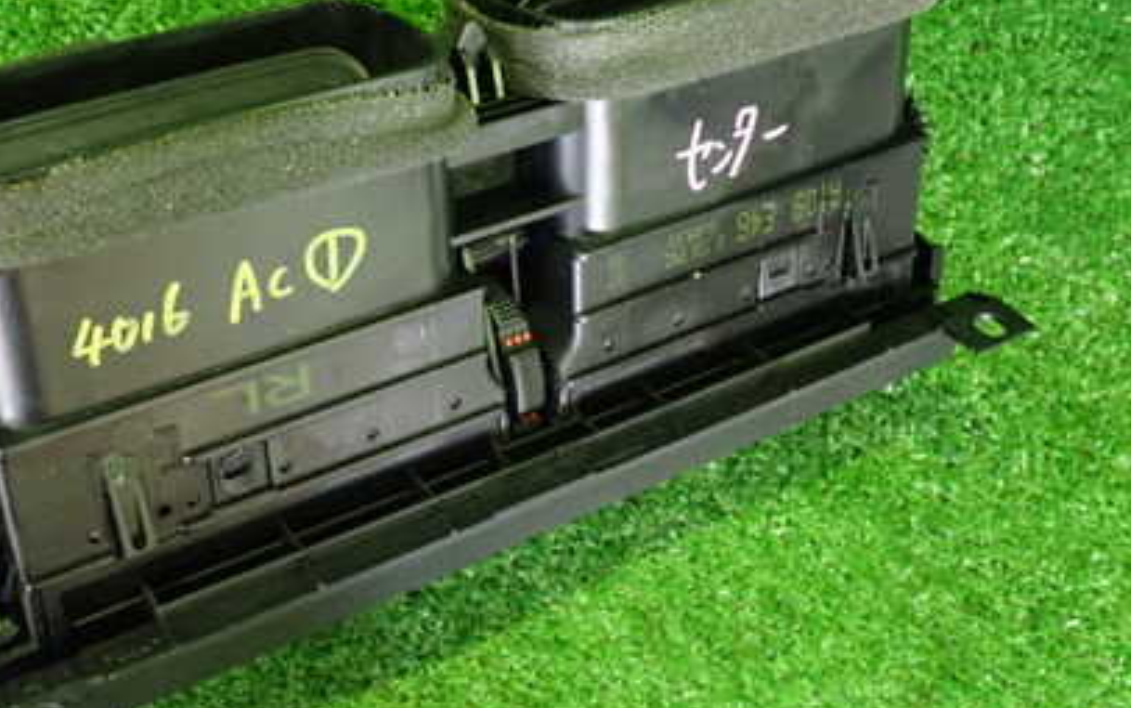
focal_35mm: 47
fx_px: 1449
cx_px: 410
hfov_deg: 42.2
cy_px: 259
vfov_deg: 27.3
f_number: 2.3
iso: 800
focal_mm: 5.4
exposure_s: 1/25
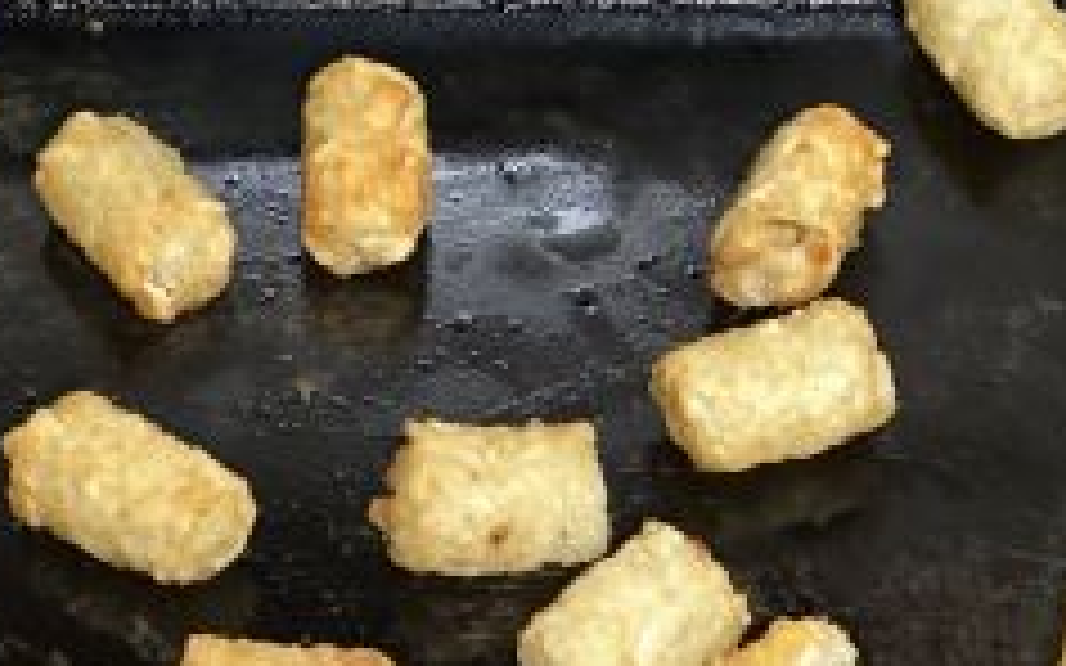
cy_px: -108
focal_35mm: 207
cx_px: 130
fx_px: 6012
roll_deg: +2.0
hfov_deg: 10.1
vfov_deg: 6.3
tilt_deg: -44.6
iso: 800
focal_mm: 9
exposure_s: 1/34
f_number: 2.8
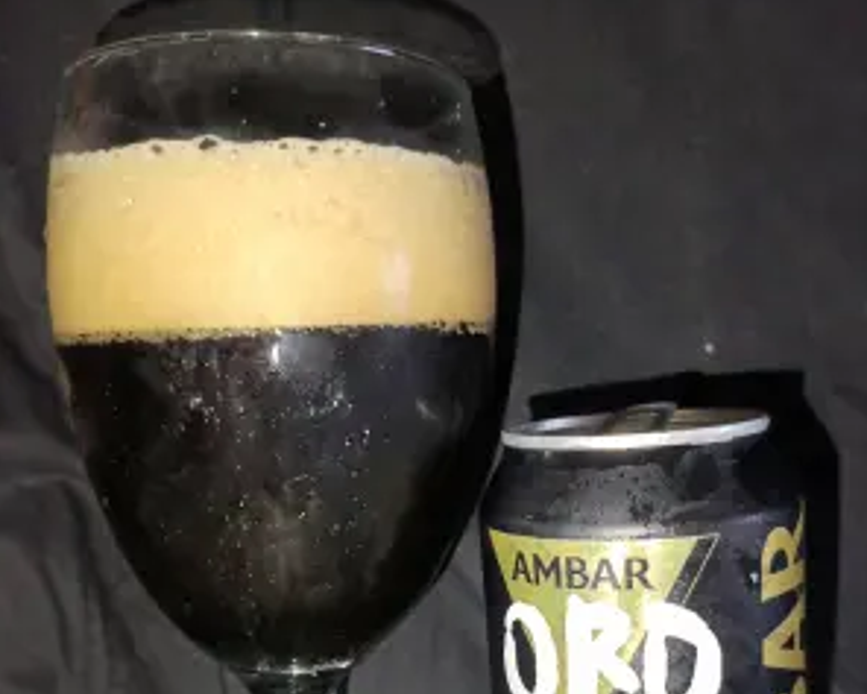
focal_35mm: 33
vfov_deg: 43.5
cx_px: 434
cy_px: 501
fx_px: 847
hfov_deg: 54.2
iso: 800
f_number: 1.7
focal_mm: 4.71
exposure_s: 1/25
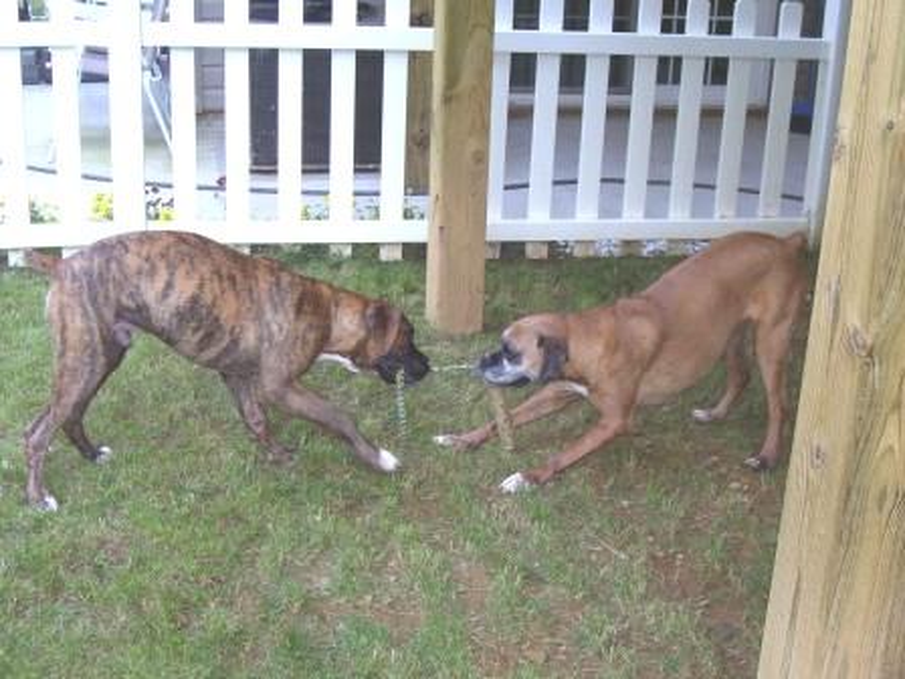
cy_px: 340
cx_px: 452
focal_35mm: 53
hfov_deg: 36.2
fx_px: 1386
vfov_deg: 27.5
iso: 80
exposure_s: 1/60
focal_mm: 8.6
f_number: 3.4
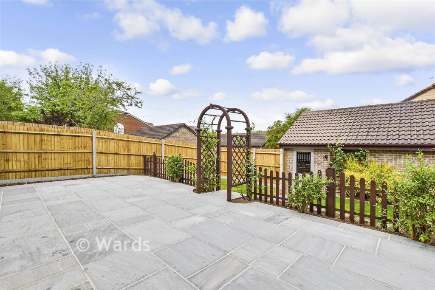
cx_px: 218
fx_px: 181
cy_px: 145
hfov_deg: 100.4
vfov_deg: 77.3
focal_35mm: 15
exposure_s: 1/640
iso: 320
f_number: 8
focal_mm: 10
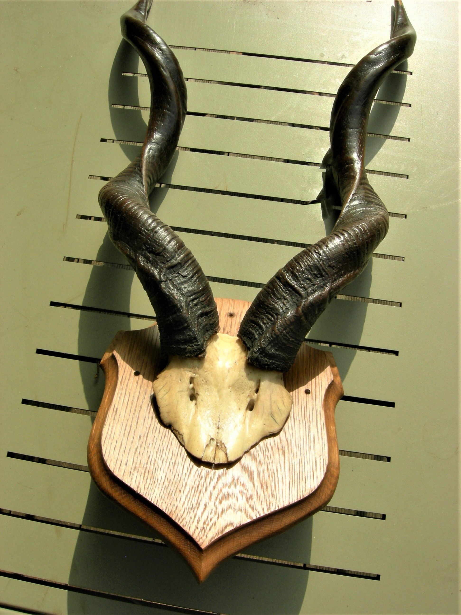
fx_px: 639
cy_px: 308
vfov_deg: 51.4
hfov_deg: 39.7
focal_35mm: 36
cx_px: 230
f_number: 6.8
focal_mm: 7.5
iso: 64
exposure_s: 1/234
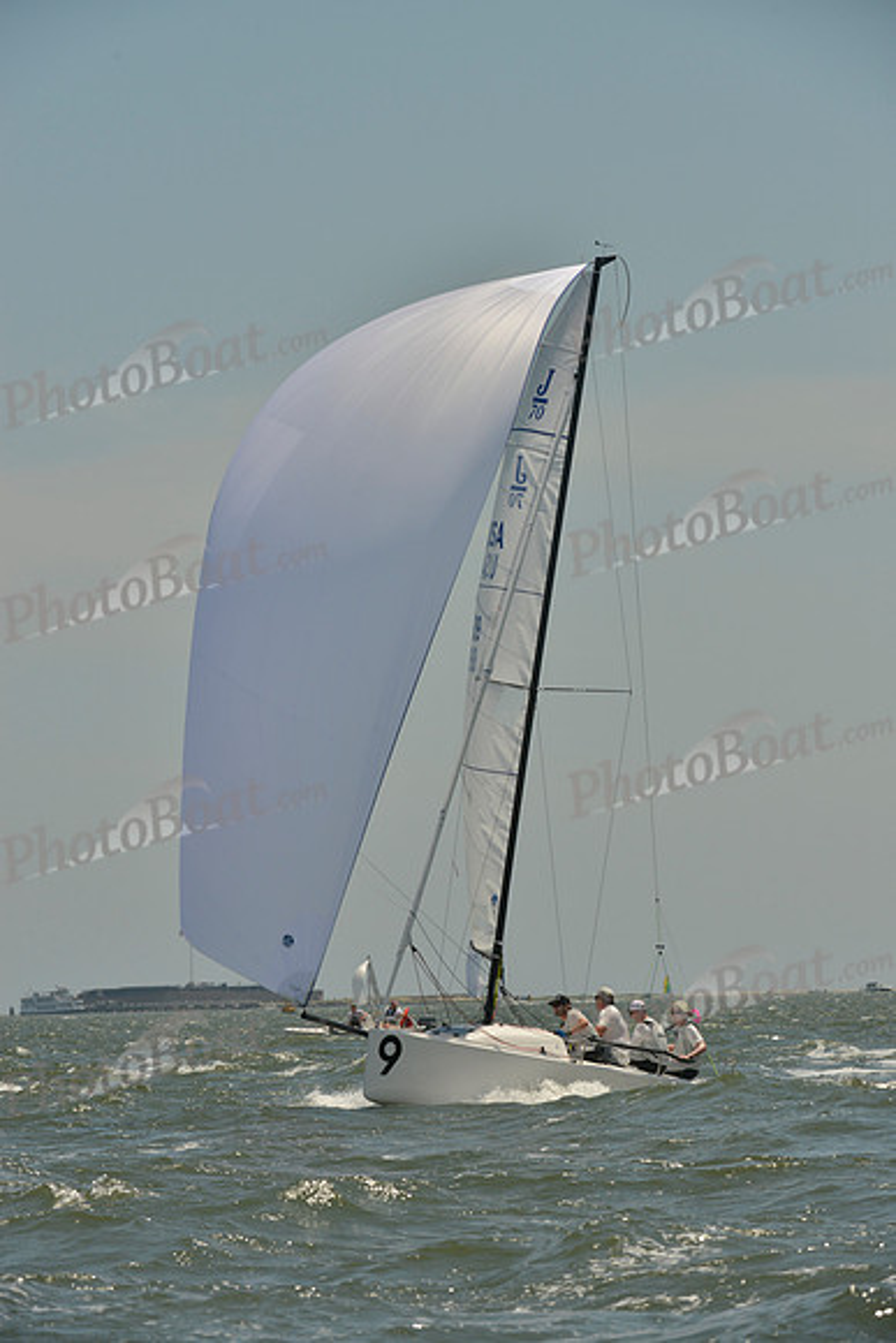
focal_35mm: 210
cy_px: 672
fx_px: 7835
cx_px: 448
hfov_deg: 6.5
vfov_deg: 9.8
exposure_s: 1/1250
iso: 280
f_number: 11
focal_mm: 210
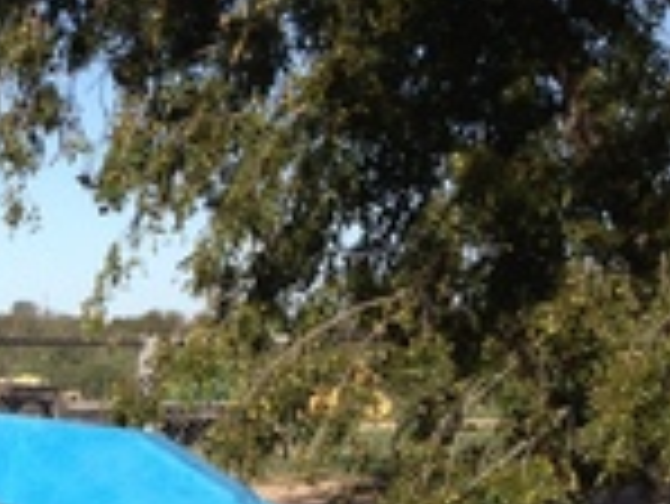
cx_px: -265
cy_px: 608
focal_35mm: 128
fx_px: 2479
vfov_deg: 11.4
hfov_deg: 14.6
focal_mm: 4.28
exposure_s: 1/1284
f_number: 2.4
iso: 50
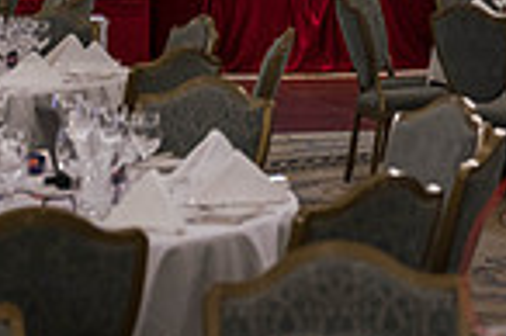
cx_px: 527
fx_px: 2471
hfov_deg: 11.6
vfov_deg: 7.5
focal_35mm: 176
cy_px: -275
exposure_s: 1/100
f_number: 2.8
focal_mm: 44
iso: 1250
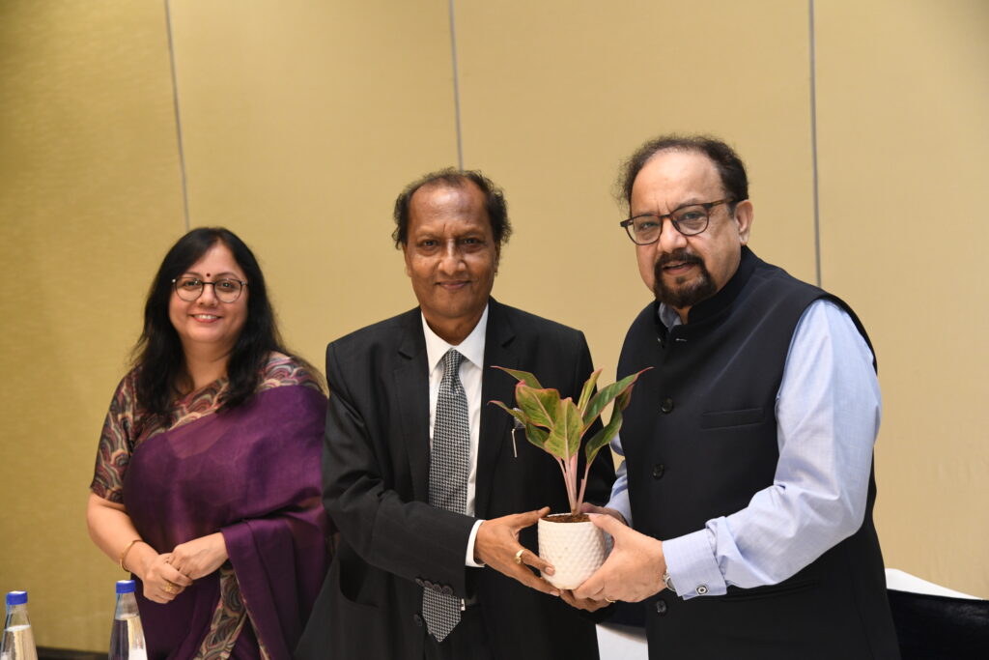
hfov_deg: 34.5
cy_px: 330
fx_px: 1594
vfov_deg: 23.4
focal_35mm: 58
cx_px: 494
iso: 2000
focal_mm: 58
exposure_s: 1/60
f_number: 4.5
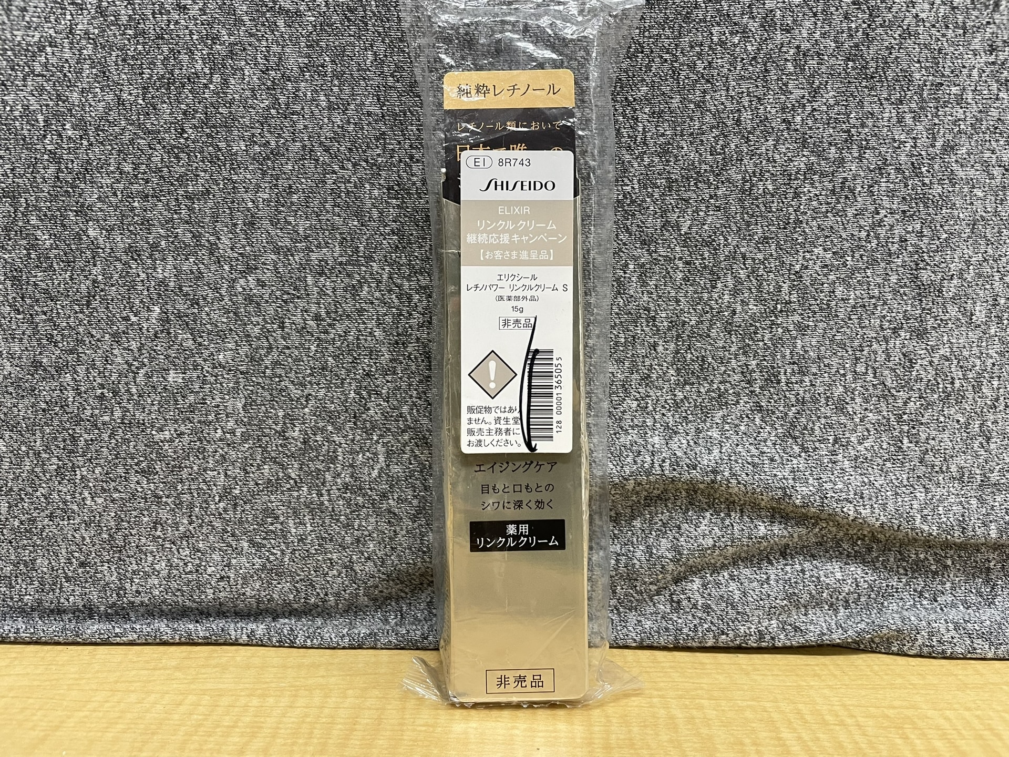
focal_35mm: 26
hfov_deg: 67.3
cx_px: 504
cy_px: 378
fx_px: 758
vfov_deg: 53.1
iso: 125
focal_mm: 4.2
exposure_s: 1/91
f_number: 1.6
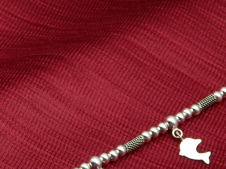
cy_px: 187
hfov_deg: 8.4
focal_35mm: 235
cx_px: 18
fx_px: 1534
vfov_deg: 6.3
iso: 125
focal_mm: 13.5
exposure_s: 1/100
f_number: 4.2
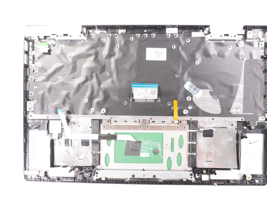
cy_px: 110
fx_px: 221
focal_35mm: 28
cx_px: 138
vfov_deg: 51.5
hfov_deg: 62.2
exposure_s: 1/200
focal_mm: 16
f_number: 6.3
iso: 2000
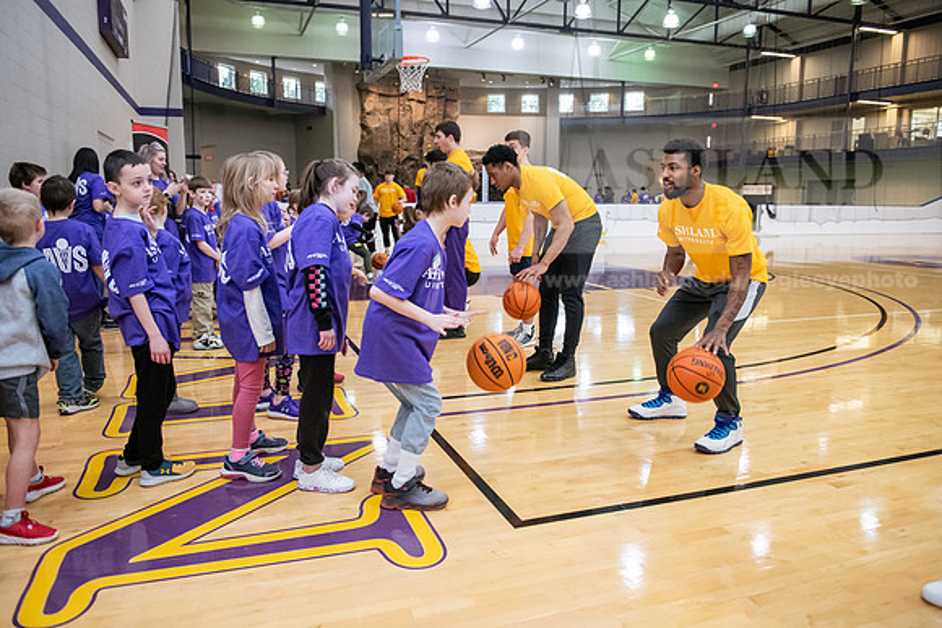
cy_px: 314
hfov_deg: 67.4
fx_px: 707
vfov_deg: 48.0
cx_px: 471
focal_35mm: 27
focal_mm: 27
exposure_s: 1/200
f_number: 3.5
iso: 3200
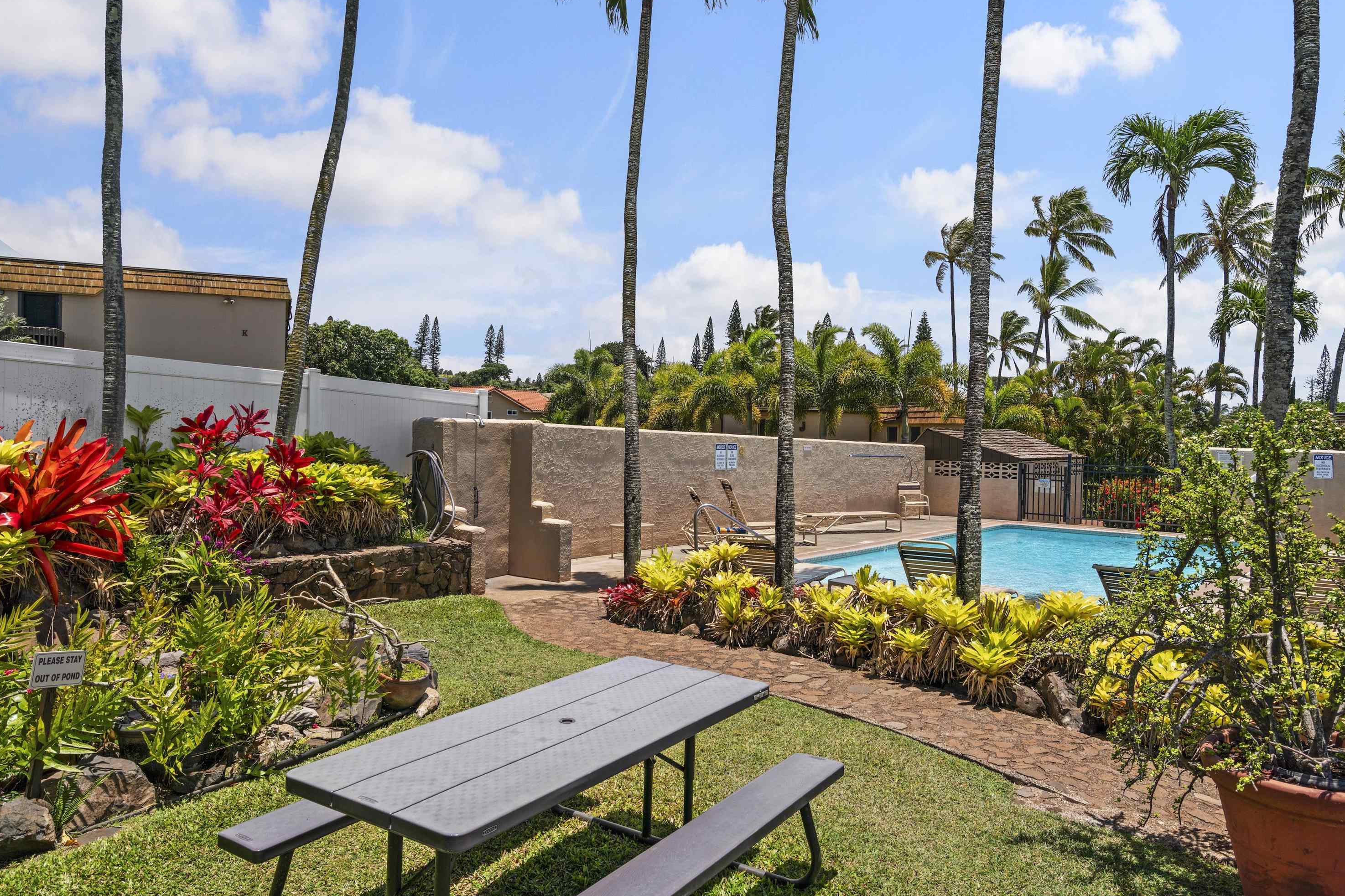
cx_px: 690
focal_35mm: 25
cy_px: 447
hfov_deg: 71.5
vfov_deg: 51.3
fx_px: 934
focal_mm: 24
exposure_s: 1/640
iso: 160
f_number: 8
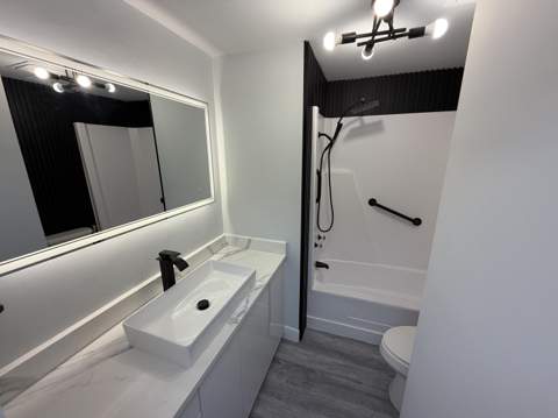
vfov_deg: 85.6
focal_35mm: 14
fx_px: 225
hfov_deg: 102.1
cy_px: 209
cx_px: 279
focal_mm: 2.22
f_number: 2.2
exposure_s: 1/120
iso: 100
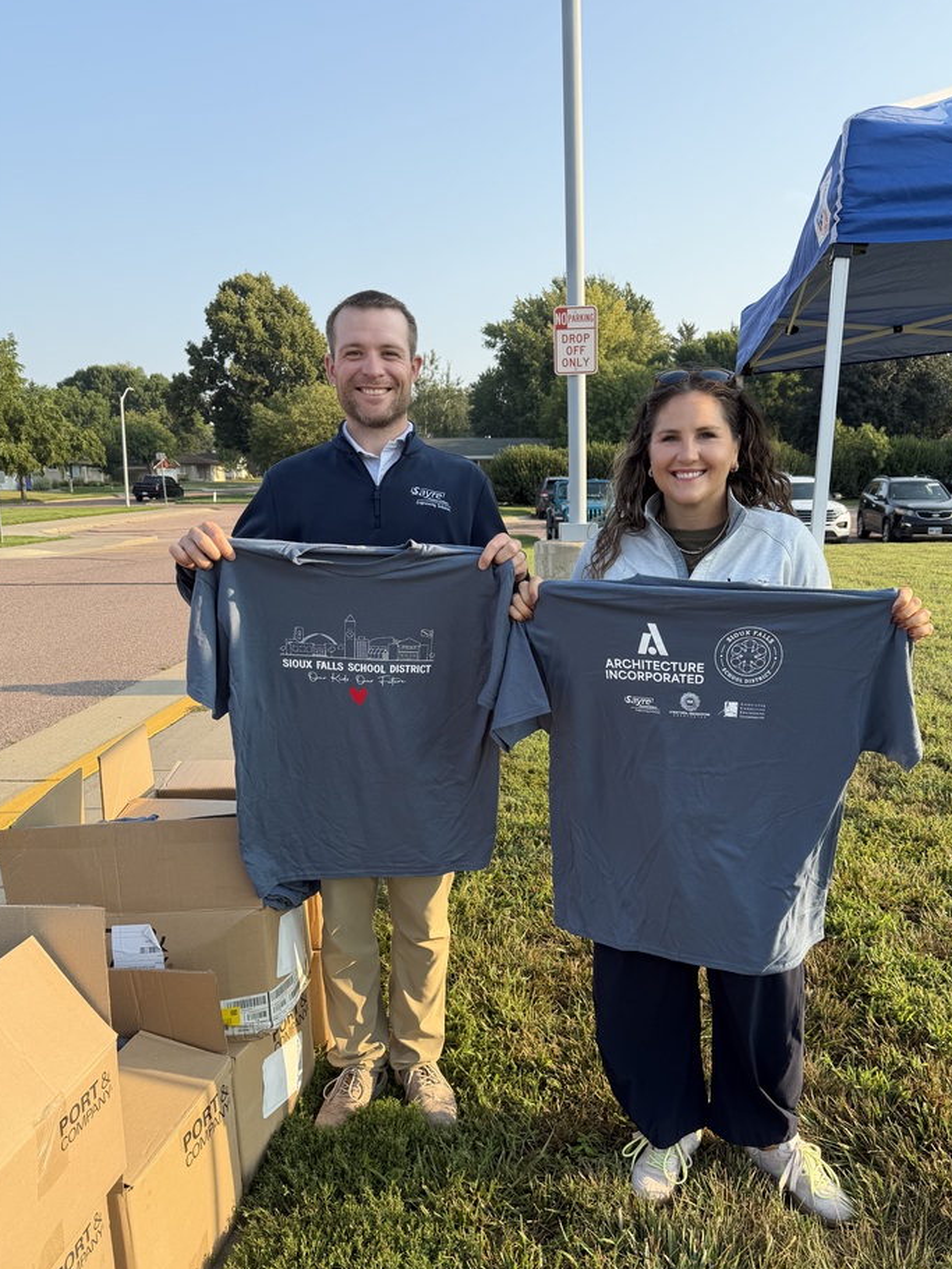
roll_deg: -0.2
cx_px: 525
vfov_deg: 65.1
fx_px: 990
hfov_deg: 51.3
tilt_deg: -11.5
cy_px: 706
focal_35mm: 27
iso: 80
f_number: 1.78
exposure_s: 1/1361
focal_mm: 6.76
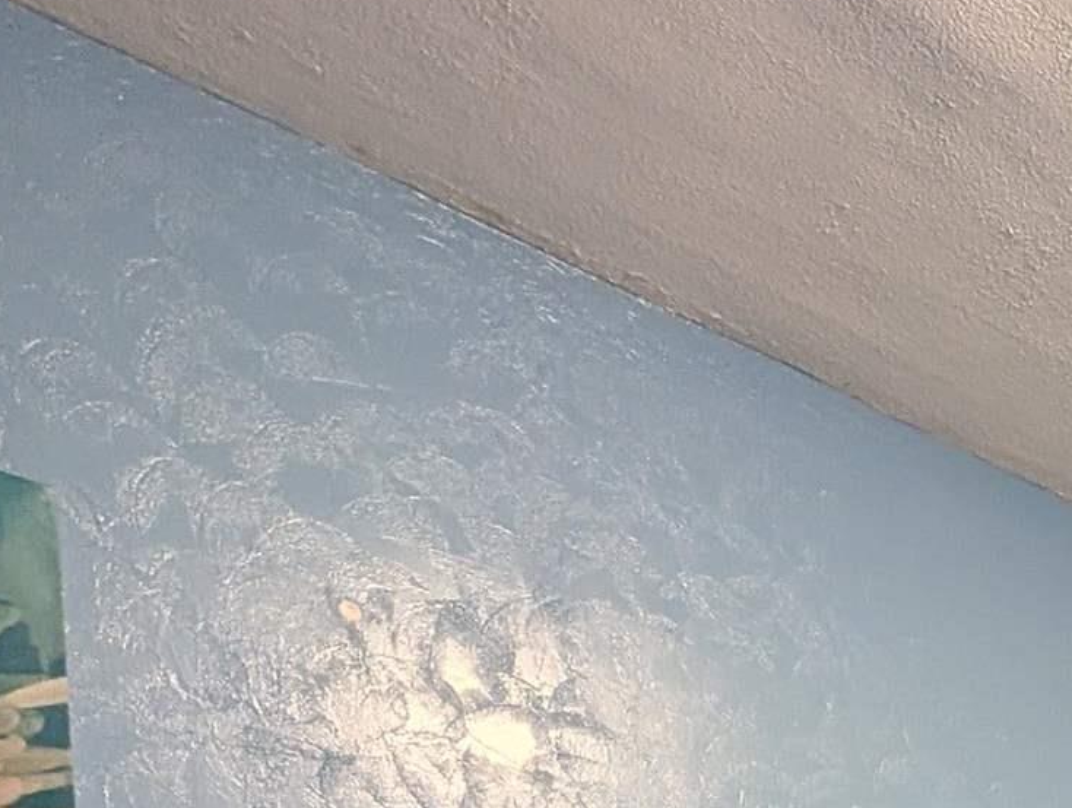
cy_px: 1591
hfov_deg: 25.1
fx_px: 1551
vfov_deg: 18.9
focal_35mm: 50
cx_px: 1729
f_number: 1.7
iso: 162
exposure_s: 1/24
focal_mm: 2.02
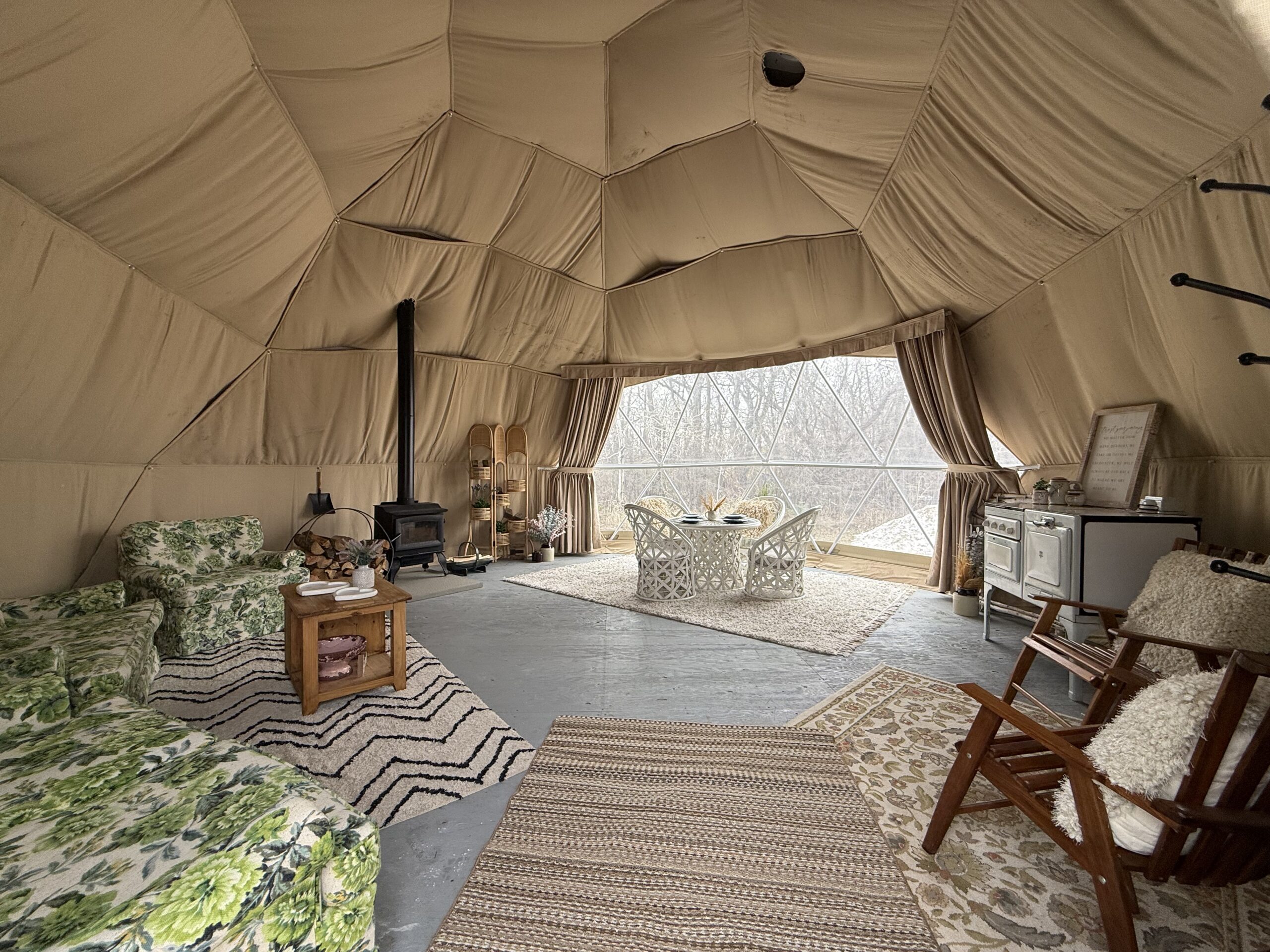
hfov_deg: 102.1
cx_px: 635
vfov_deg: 85.7
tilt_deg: -1.0
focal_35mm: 14
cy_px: 476
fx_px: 514
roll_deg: -0.2
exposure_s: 1/127
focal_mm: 2.22
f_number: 2.2
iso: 64
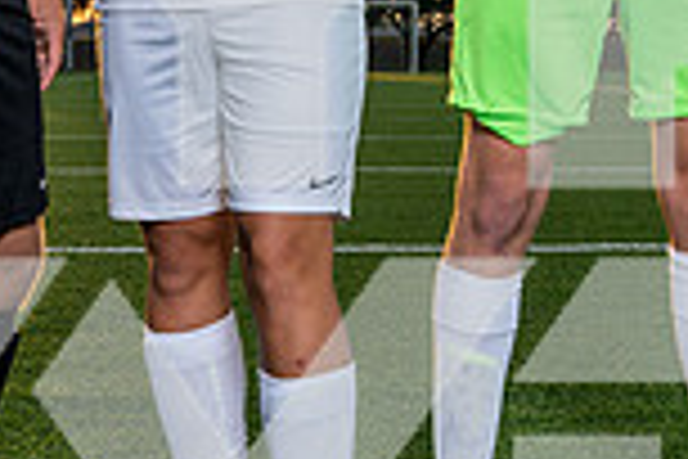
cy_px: -47
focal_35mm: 91
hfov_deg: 22.3
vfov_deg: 14.7
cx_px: 441
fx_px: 1739
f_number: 8
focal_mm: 24
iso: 320
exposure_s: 1/250
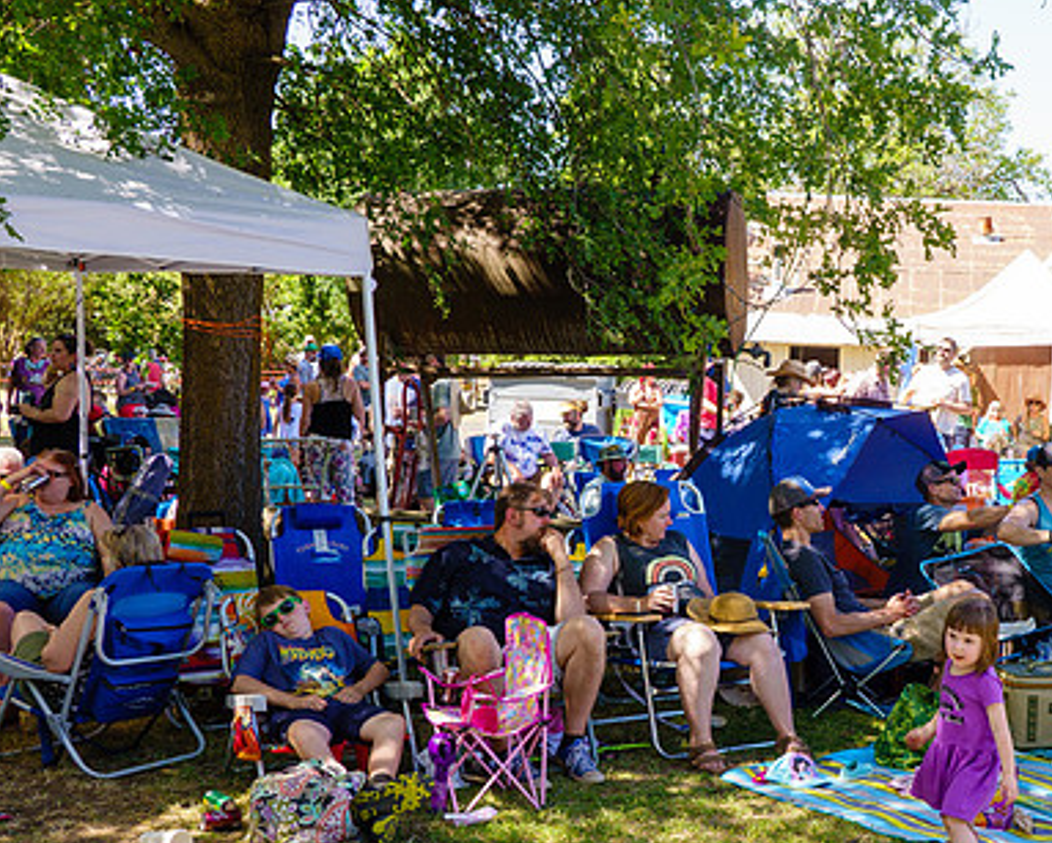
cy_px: 512
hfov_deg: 34.0
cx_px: 794
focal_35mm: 54
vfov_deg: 28.1
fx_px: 1683
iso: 125
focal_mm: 14.12
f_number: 5.6
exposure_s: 1/80
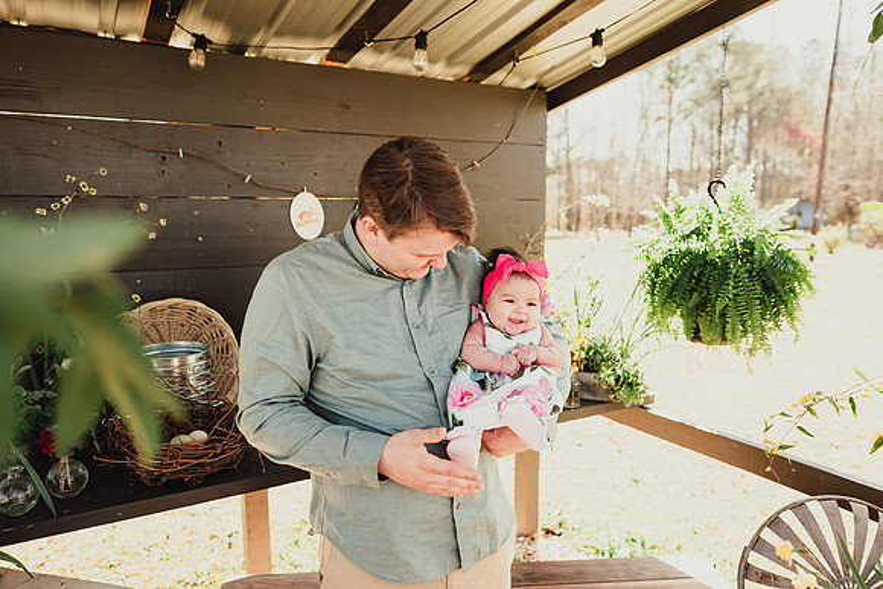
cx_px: 452
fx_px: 613
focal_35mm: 25
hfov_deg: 71.5
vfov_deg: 51.4
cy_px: 295
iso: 100
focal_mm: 24
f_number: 2.8
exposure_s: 1/320
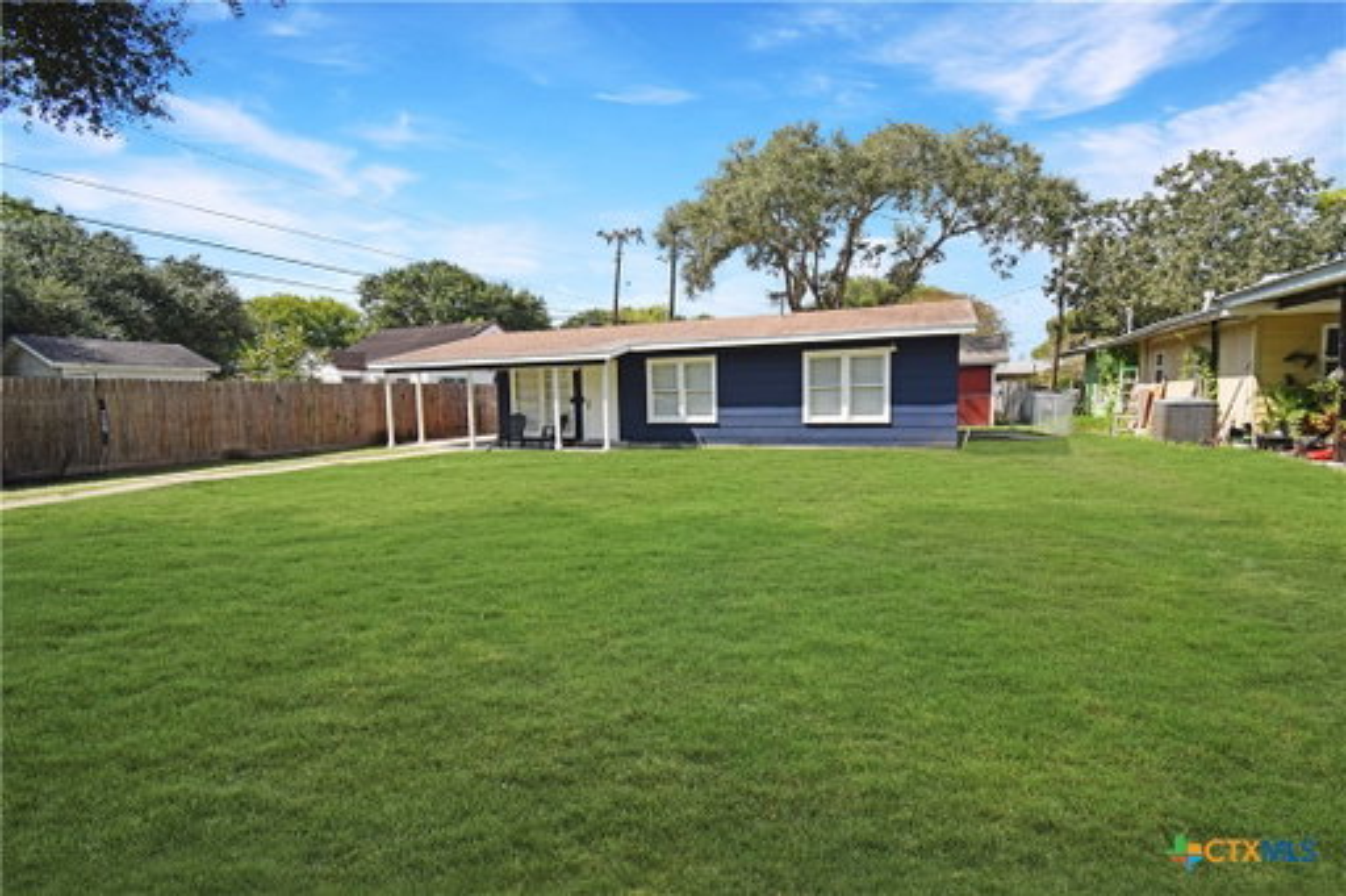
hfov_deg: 100.4
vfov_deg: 77.3
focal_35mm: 15
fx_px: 561
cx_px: 673
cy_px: 448
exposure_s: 1/200
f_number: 8
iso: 100
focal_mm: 10
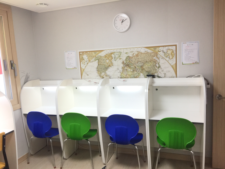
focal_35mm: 29
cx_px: 112
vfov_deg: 48.2
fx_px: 188
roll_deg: +1.7
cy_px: 84
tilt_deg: -9.2
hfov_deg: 61.7
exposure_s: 1/40
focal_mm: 4.15
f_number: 2.2
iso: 40
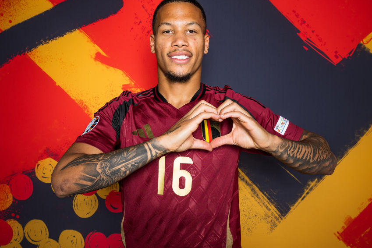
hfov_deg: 46.7
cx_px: 161
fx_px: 430
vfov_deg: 32.2
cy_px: 112
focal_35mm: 42
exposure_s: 1/200
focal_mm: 34.5
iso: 200
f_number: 7.1
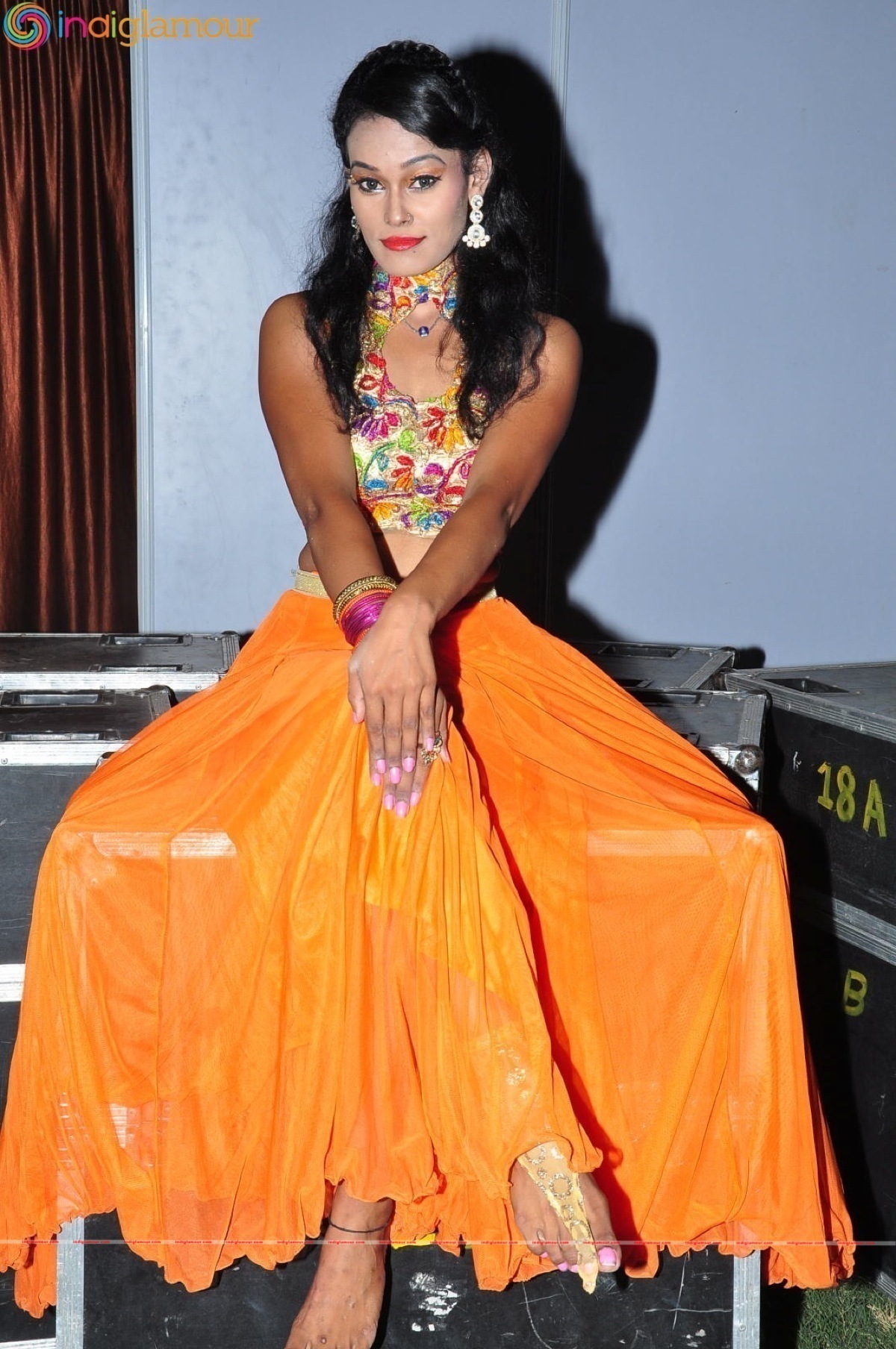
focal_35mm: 52
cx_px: 448
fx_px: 1966
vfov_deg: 37.9
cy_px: 674
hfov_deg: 25.7
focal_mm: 35
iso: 400
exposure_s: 1/125
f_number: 10
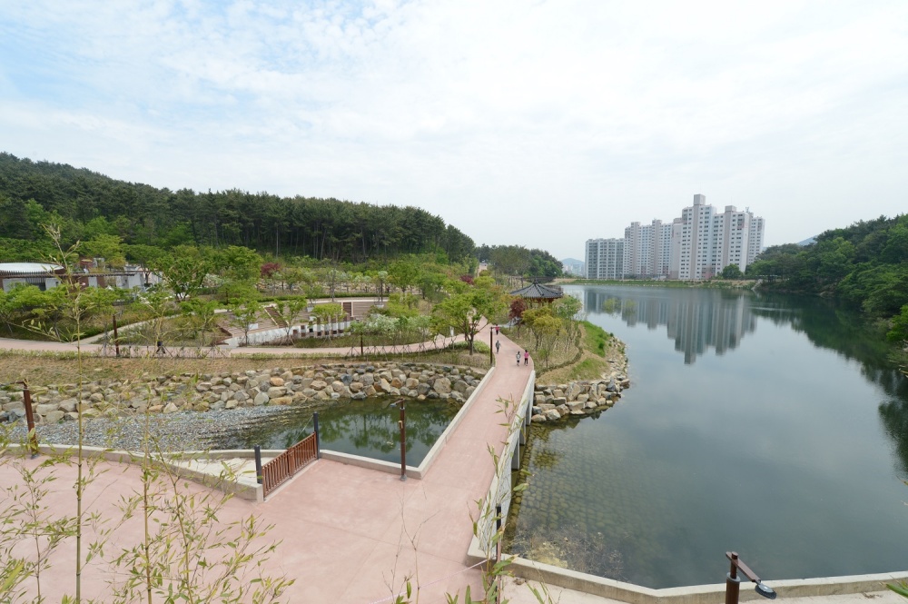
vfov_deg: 81.1
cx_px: 454
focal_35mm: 14
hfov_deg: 104.3
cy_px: 302
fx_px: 353
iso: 400
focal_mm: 14
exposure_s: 1/400
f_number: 11
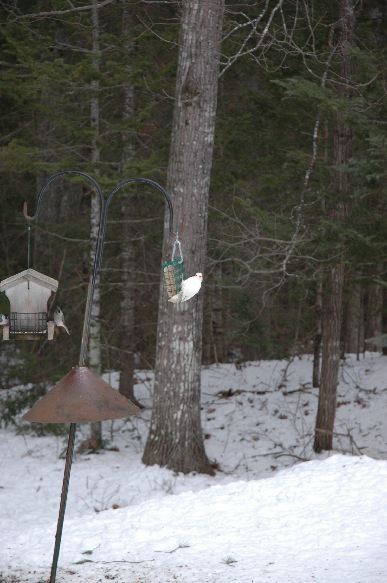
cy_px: 292
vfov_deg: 19.5
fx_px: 1697
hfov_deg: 13.0
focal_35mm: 105
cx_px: 194
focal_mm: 70
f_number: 4.5
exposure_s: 1/500
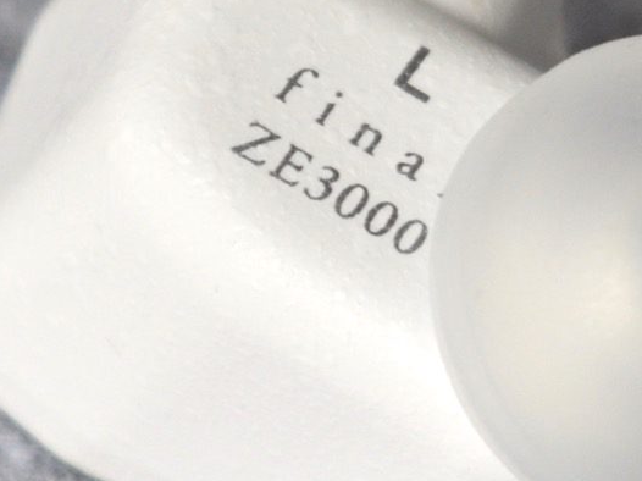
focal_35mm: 302
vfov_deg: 4.9
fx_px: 5595
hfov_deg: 6.5
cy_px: 341
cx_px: 847
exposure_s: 1/125
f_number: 5.6
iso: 220
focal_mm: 55
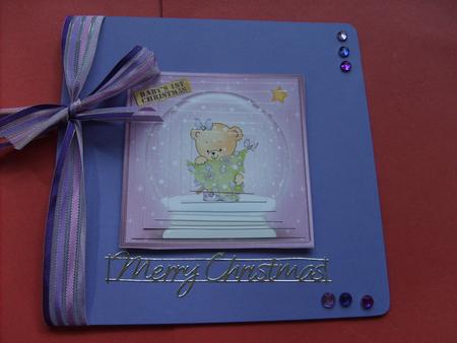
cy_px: 172
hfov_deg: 52.6
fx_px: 462
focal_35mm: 35
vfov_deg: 40.7
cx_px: 228
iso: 50
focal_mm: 5.8
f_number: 2.8
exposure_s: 1/500
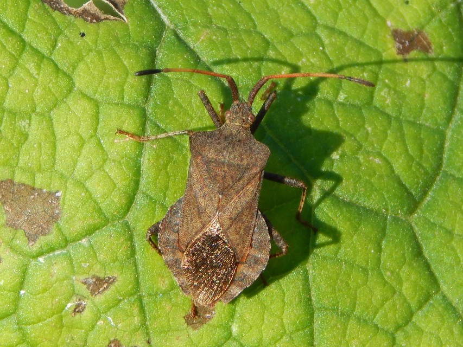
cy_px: 174
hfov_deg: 10.9
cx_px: 232
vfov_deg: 8.2
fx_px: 2435
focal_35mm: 182
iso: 125
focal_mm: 32.8
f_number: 5.3
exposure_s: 1/400
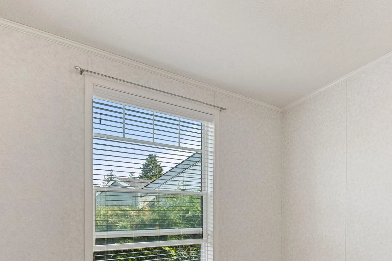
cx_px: 299
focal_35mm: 29
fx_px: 316
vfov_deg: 42.7
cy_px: 213
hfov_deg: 59.9
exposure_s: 1/50
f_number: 7.1
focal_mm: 10
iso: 200
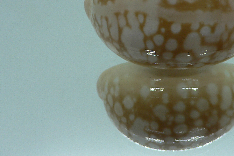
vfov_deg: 22.0
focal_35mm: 61
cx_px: 176
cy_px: 31
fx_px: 396
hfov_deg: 32.3
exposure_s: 1/60
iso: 80
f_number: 2.8
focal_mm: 4.6
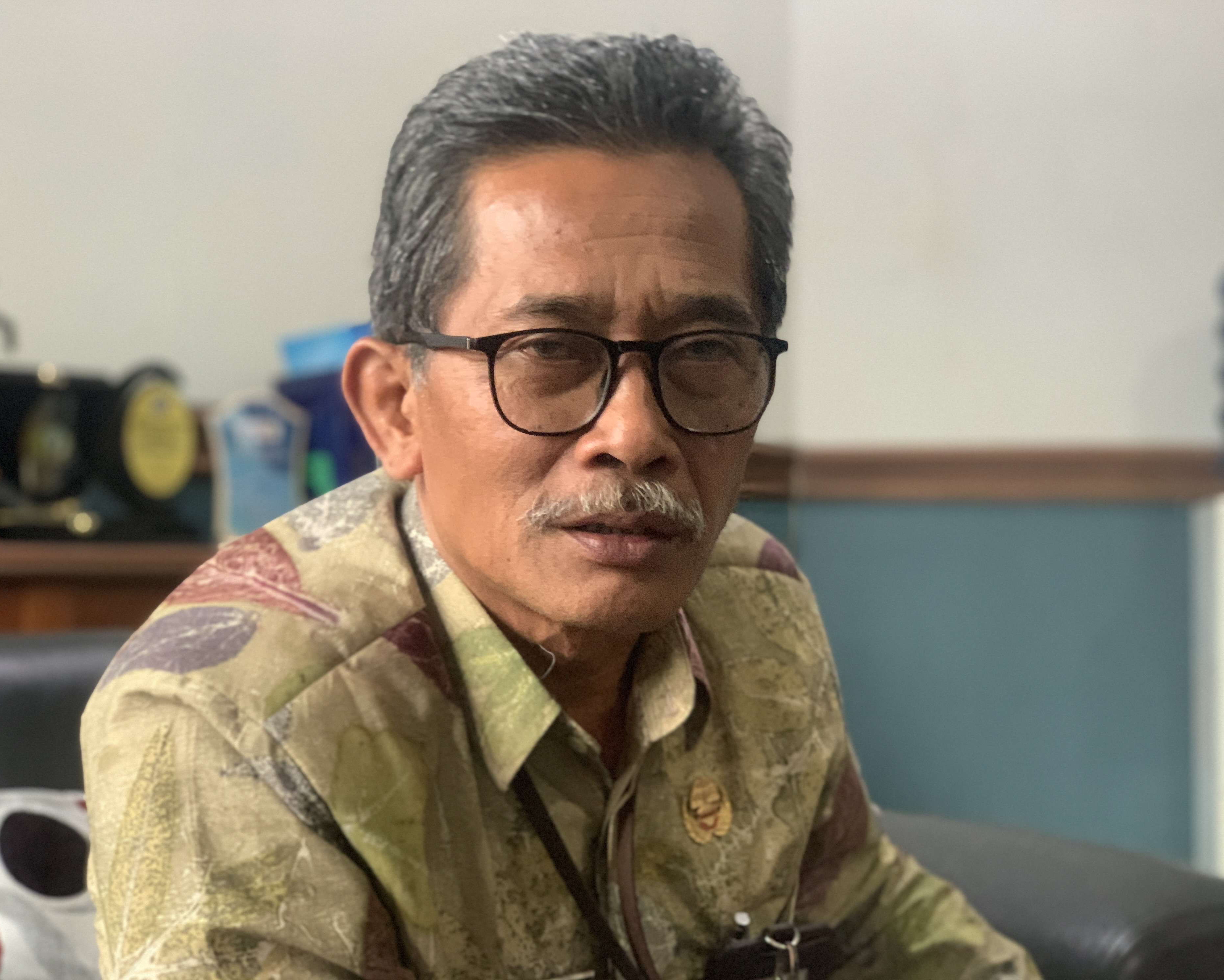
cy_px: 492
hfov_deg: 34.1
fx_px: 1992
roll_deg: -1.2
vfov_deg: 27.6
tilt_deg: +3.4
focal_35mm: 55
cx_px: 566
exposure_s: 1/44
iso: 400
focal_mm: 6
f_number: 2.4
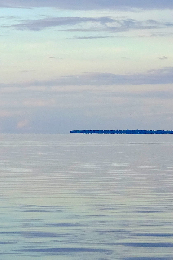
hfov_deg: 6.7
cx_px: 181
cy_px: 11
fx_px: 1470
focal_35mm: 204
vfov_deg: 10.0
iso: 800
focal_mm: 35
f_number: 4
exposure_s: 1/2500
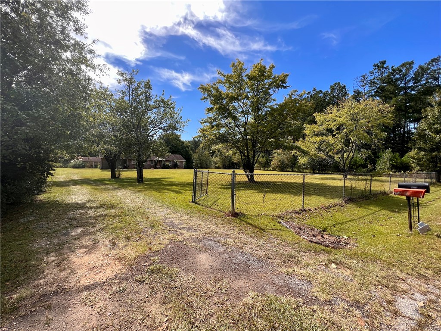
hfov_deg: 106.2
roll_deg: -1.6
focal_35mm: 13
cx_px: 220
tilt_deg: -1.3
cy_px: 166
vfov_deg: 89.9
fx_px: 166
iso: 32
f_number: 1.8
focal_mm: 1.57
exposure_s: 1/641
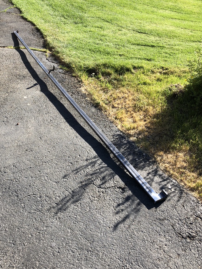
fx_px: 249
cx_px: 98
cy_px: 138
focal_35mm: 32
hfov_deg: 44.2
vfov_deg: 56.8
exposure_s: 1/649
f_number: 1.8
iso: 20
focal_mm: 4
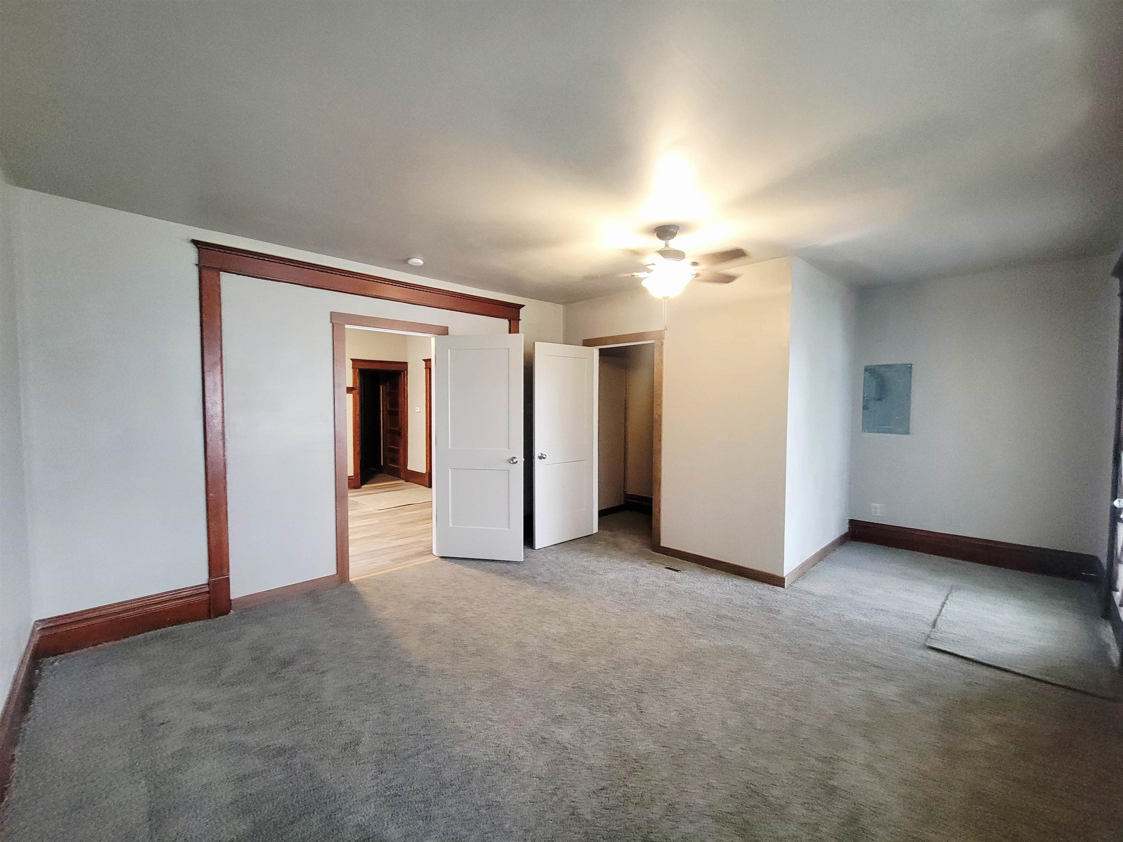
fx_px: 422
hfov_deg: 106.2
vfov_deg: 89.9
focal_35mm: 13
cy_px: 421
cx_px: 562
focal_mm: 2.2
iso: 640
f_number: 2.2
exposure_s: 1/30
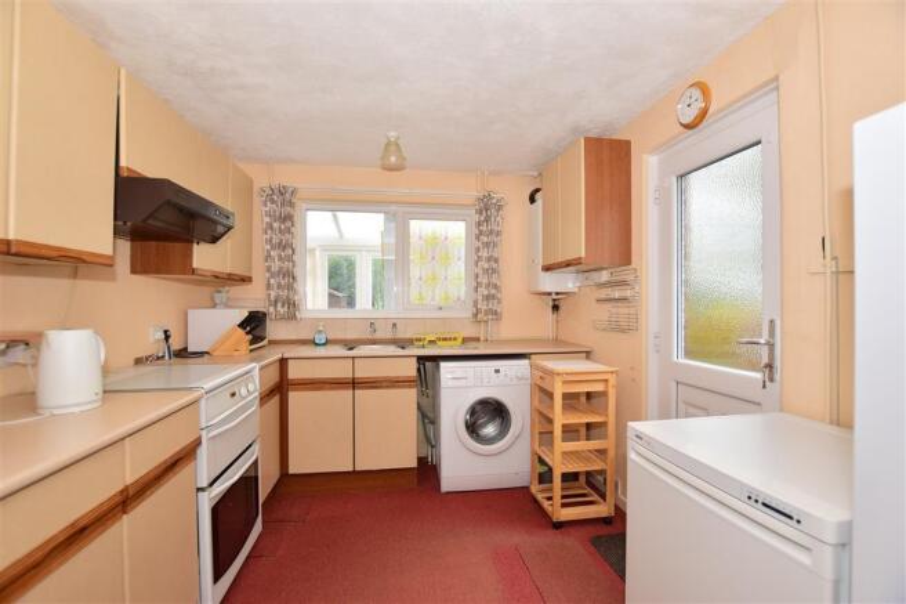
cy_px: 302
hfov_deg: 100.4
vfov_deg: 77.3
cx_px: 453
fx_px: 377
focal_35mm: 15
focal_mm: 10
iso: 200
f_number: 5
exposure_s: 1/60
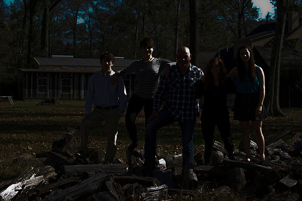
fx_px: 587
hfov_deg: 28.9
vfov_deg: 19.4
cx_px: 151
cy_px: 100
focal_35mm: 70
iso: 400
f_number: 5.6
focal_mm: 70
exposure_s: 1/250
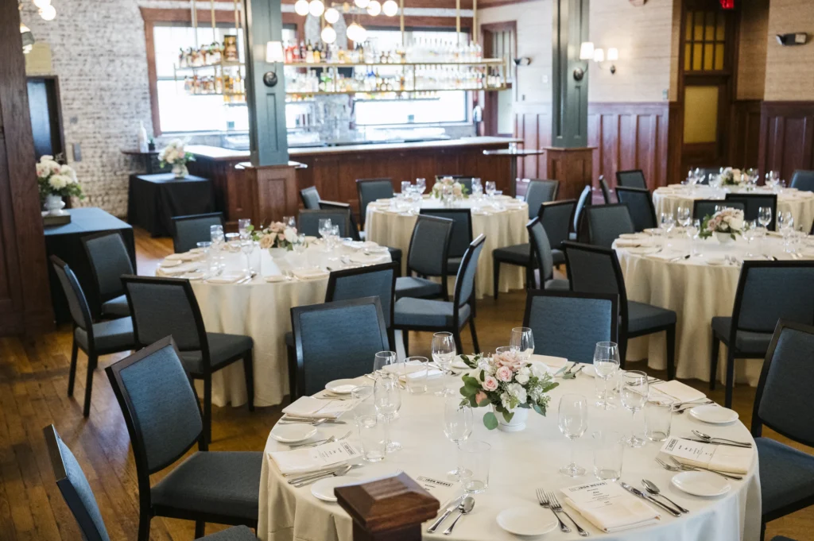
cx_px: 407
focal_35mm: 39
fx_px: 881
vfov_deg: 34.2
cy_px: 270
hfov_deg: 49.6
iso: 5000
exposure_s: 1/400
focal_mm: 39
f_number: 3.5
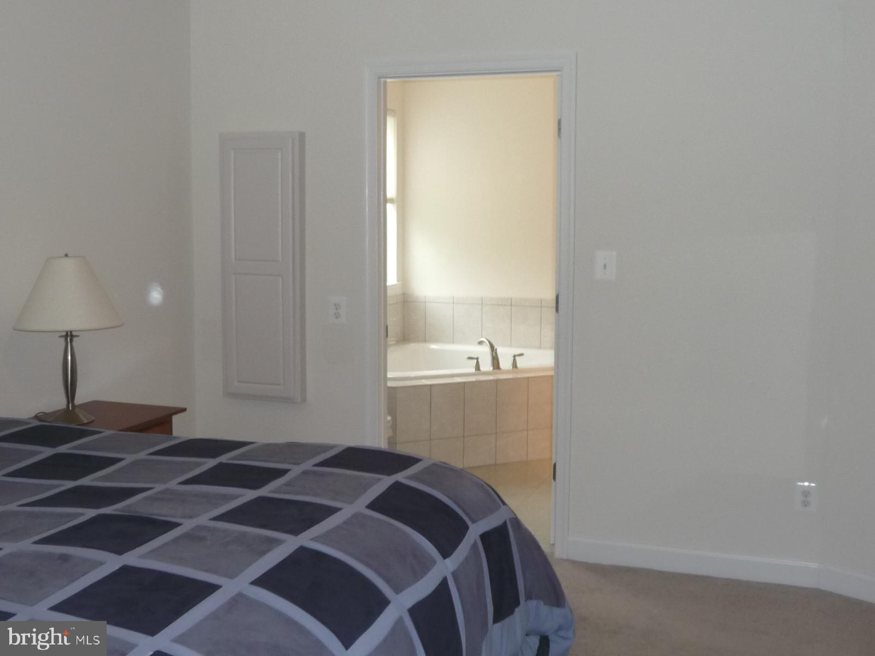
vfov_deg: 35.1
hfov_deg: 45.8
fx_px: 1036
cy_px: 328
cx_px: 438
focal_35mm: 41
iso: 160
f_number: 3.3
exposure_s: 1/30
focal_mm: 4.7
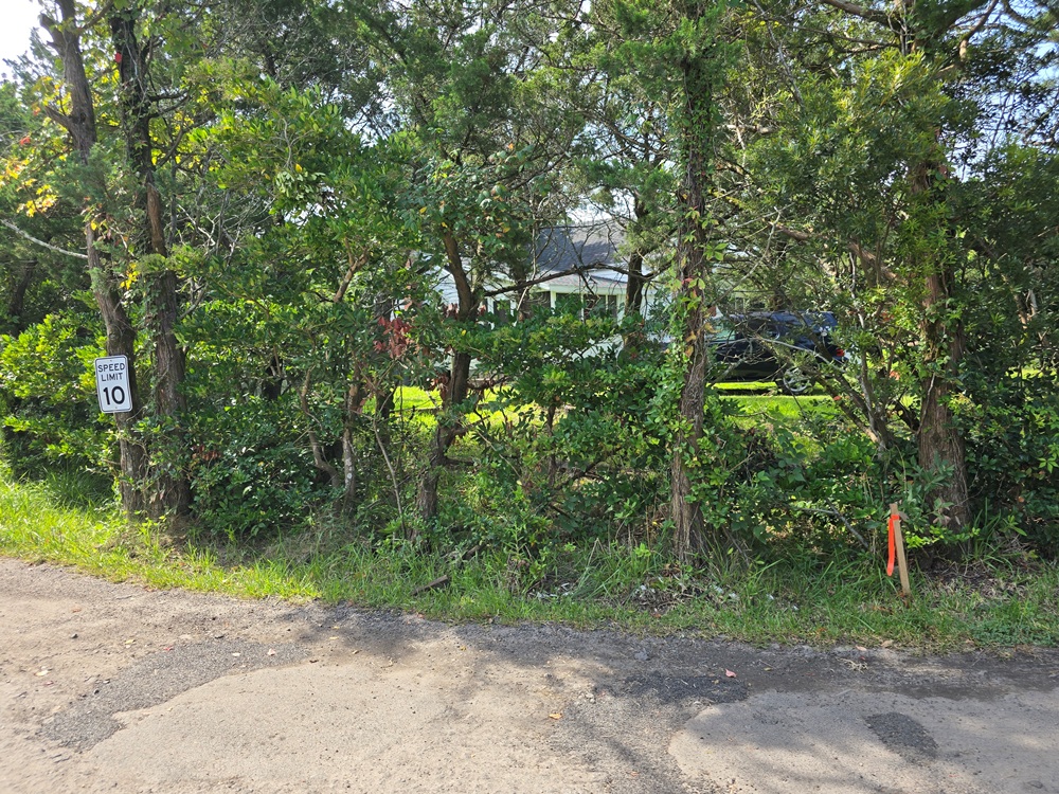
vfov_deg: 58.9
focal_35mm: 23
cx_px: 530
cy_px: 397
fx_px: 704
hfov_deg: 73.9
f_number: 1.7
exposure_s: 1/223
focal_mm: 6.3
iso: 12
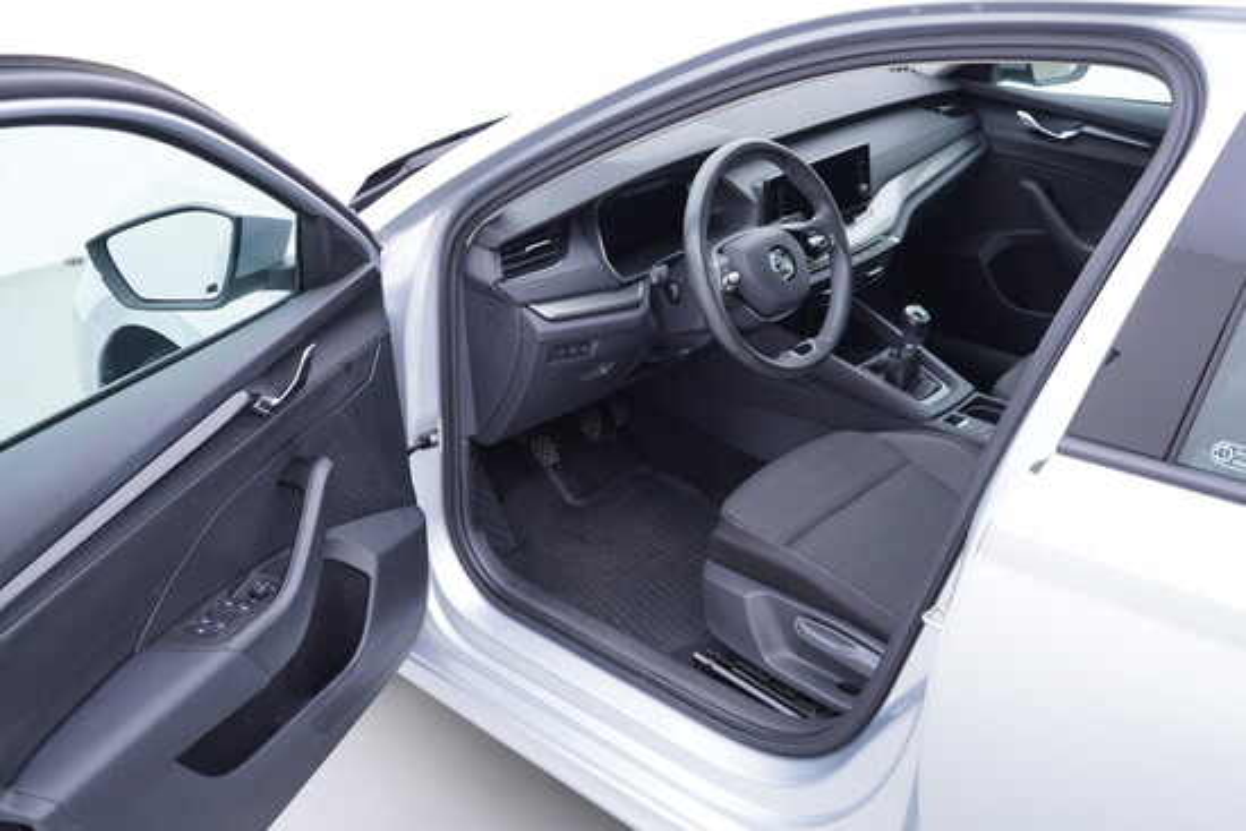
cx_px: 623
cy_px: 416
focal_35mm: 36
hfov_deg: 53.1
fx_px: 1246
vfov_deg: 36.9
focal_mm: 24
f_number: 2.8
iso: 160
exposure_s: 1/40
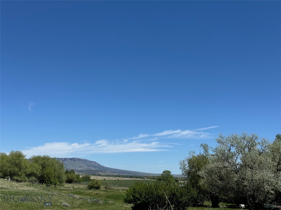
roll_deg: -2.1
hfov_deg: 39.7
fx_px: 390
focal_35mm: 48
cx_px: 140
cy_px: 105
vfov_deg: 30.3
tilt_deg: +9.4
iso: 64
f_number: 1.78
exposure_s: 1/7092
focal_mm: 6.76
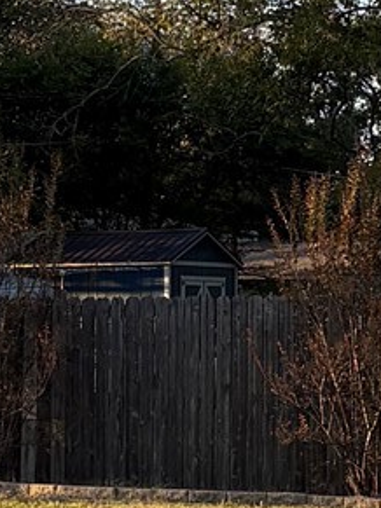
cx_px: 9
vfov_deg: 10.8
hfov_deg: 8.1
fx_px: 2688
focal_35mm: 183
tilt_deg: -1.2
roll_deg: +0.4
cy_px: 372
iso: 50
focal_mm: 5.96
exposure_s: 1/973
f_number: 1.6
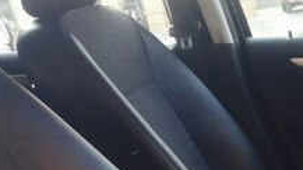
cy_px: 232
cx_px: 356
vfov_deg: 12.2
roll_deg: +9.1
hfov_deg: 20.8
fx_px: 771
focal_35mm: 96
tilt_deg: -19.0
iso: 32
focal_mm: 4.15
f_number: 2.2
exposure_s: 1/50
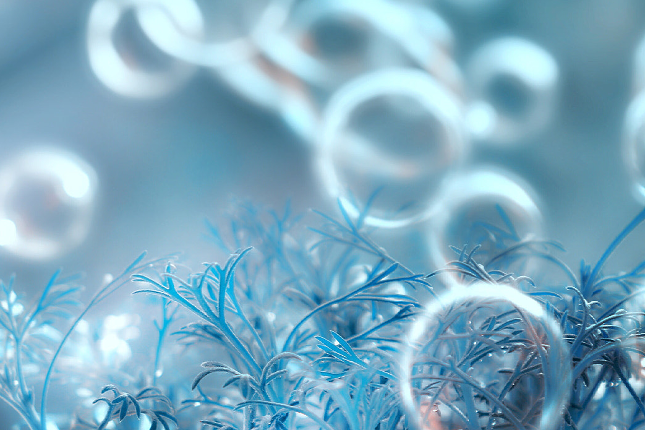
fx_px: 1648
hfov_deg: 22.1
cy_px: 303
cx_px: 361
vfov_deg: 14.8
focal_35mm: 92
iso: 100
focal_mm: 40
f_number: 3
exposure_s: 1/80
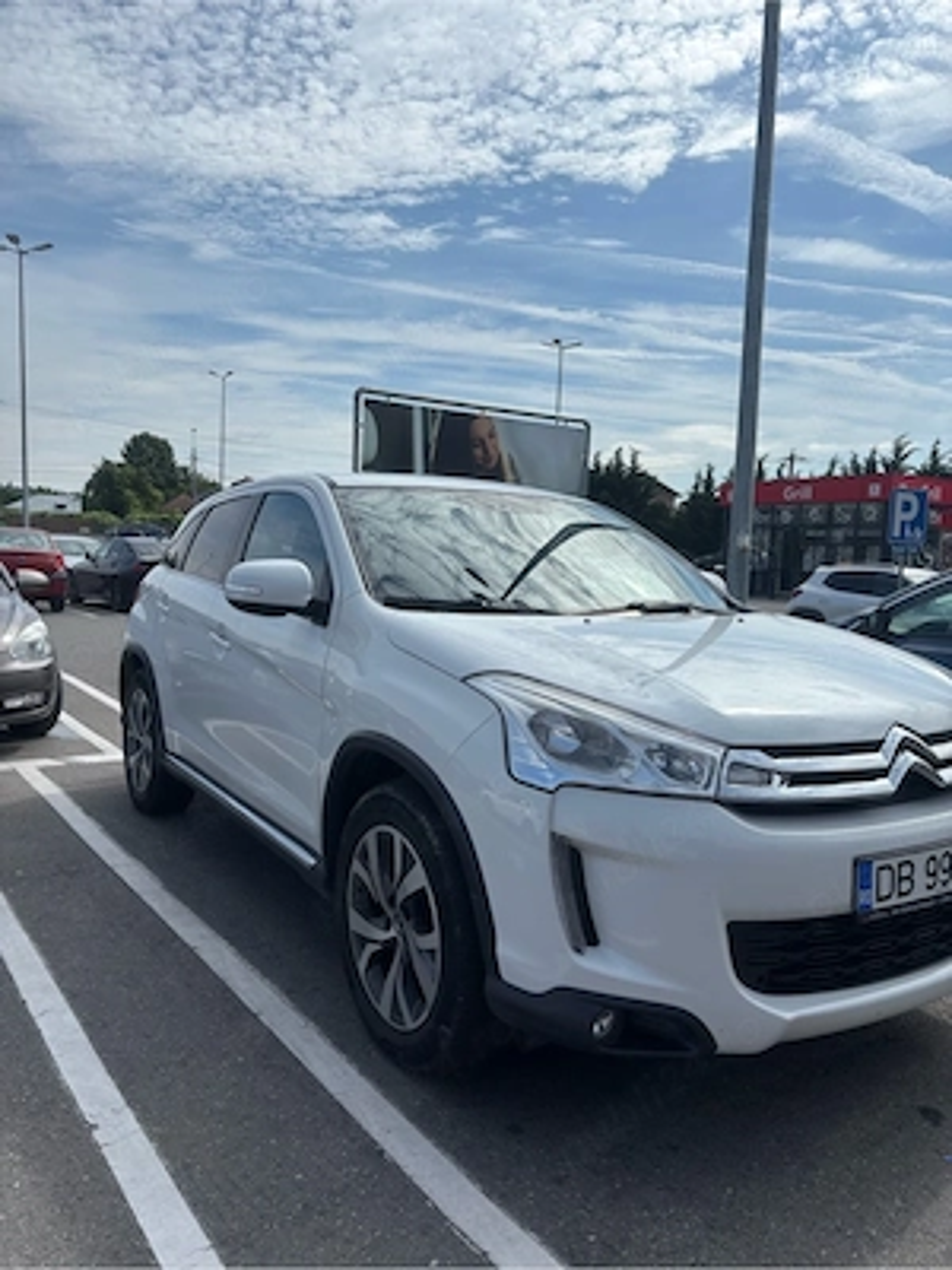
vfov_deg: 67.3
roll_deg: -1.6
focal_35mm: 26
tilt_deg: -4.5
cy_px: 635
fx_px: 953
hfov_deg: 53.1
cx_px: 476
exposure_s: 1/5952
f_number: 1.6
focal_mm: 5.96
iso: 50
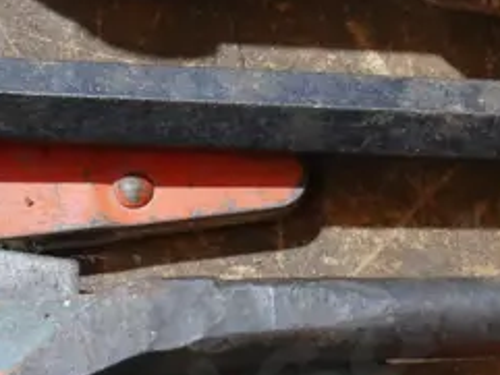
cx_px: 477
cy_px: 258
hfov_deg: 14.3
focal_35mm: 136
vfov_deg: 10.9
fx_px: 1965
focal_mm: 16
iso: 500
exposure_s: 1/60
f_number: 3.6
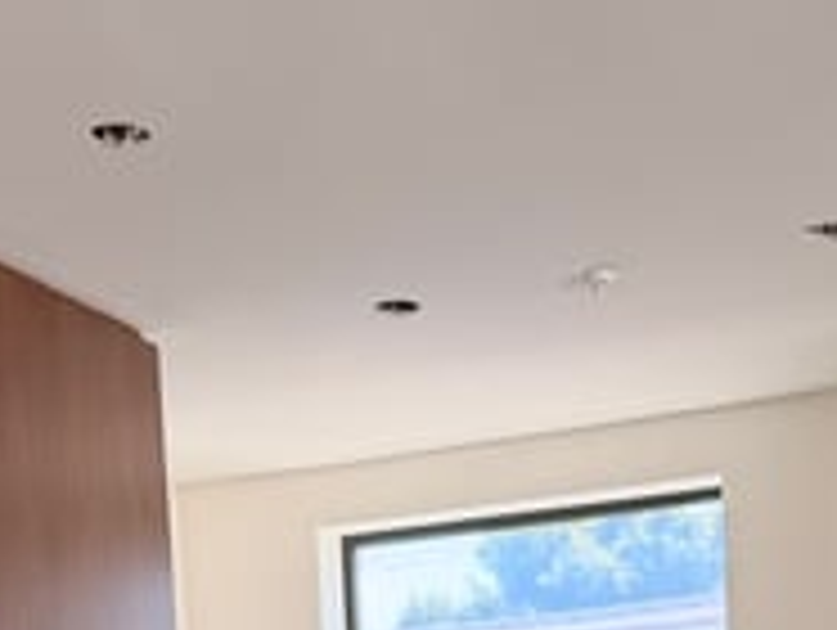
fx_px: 2397
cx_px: 572
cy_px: 1256
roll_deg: +2.7
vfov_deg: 13.0
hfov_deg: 19.7
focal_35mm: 99
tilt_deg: -5.9
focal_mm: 6.76
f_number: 1.78
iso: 80
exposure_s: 1/172
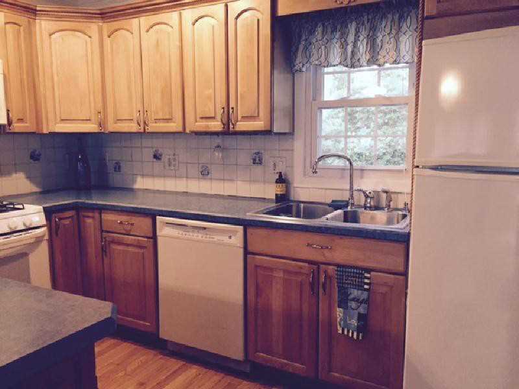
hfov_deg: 61.7
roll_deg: -0.9
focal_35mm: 29
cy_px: 194
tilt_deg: -8.3
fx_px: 435
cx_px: 260
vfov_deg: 48.2
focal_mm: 4.15
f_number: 2.2
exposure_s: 1/30
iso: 200
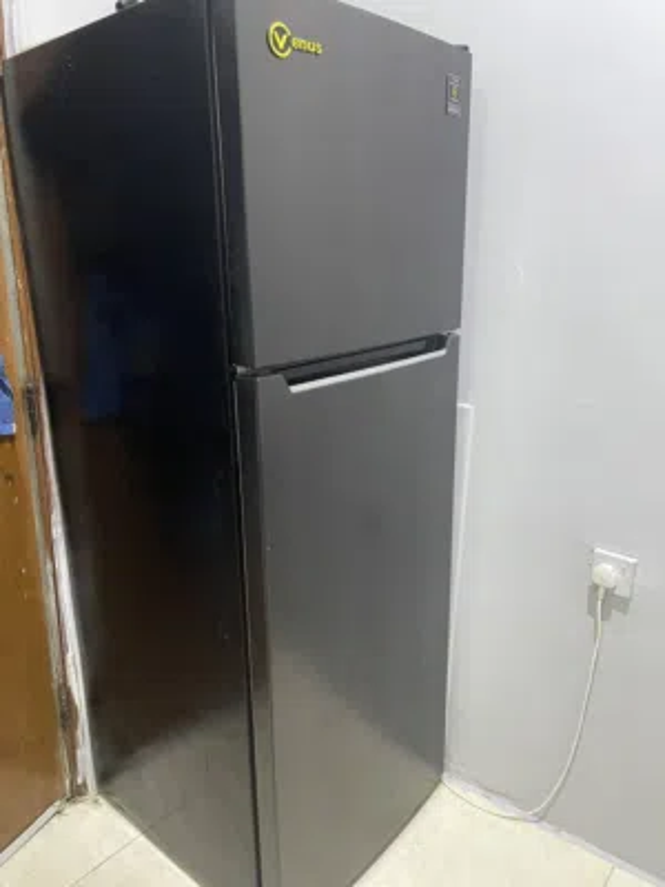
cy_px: 444
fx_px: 640
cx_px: 332
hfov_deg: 54.9
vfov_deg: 69.4
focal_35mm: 25
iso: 500
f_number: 1.6
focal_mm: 5.1
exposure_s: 1/50
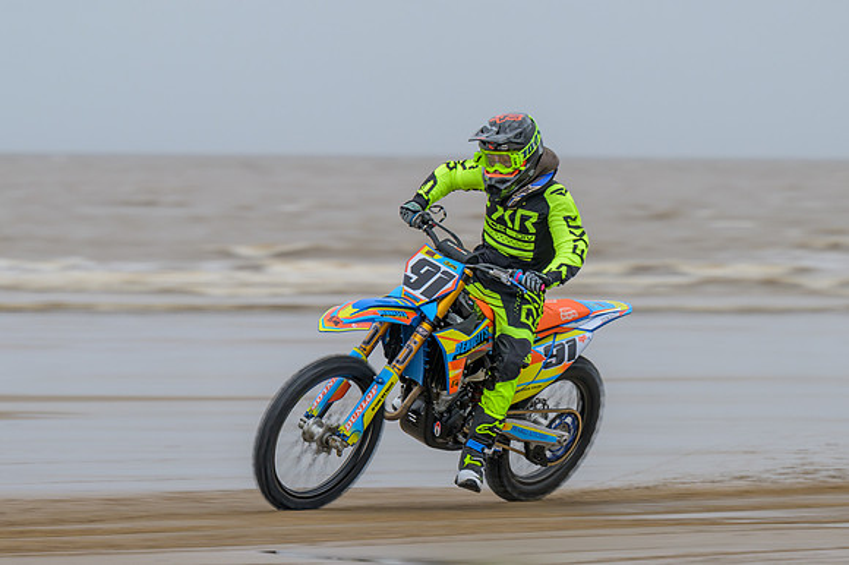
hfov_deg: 7.5
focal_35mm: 274
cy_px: 348
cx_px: 398
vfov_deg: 5.0
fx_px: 6454
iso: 160
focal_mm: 145
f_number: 4
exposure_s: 1/250
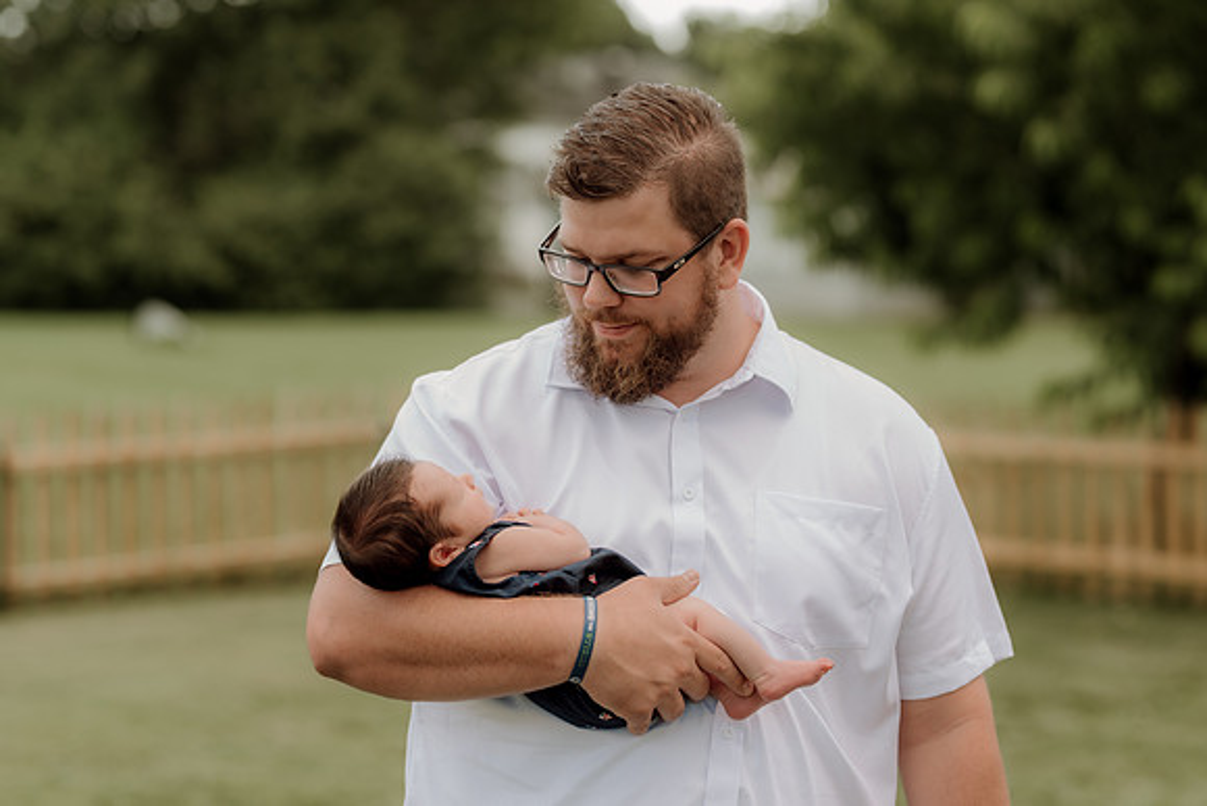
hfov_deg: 23.9
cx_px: 604
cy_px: 403
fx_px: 2850
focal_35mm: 85
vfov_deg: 16.1
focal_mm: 85
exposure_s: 1/320
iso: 80
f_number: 2.5
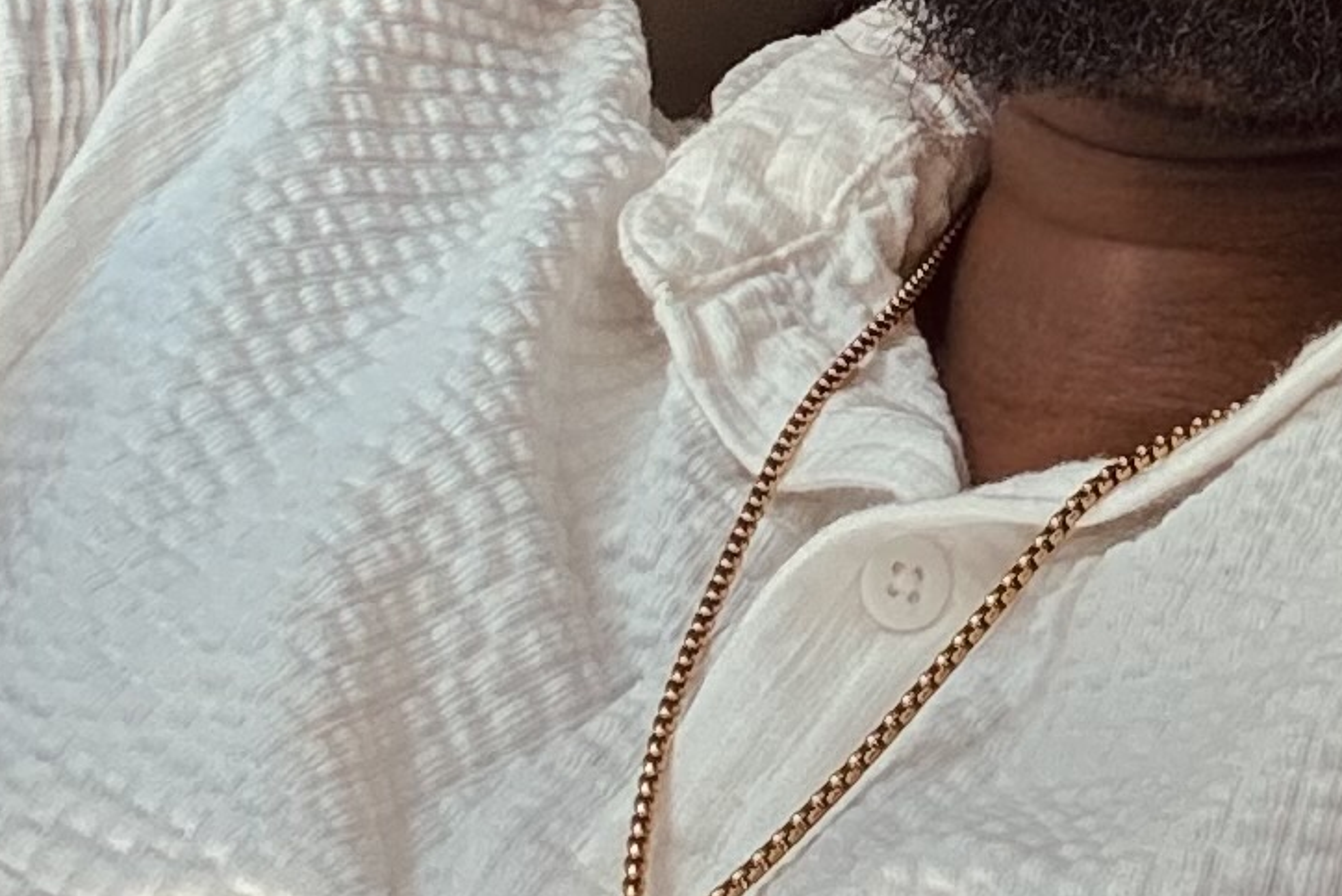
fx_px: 4959
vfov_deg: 9.6
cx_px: 1618
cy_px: -866
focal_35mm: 133
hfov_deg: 14.9
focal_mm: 2.69
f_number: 1.9
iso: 64
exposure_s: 1/121
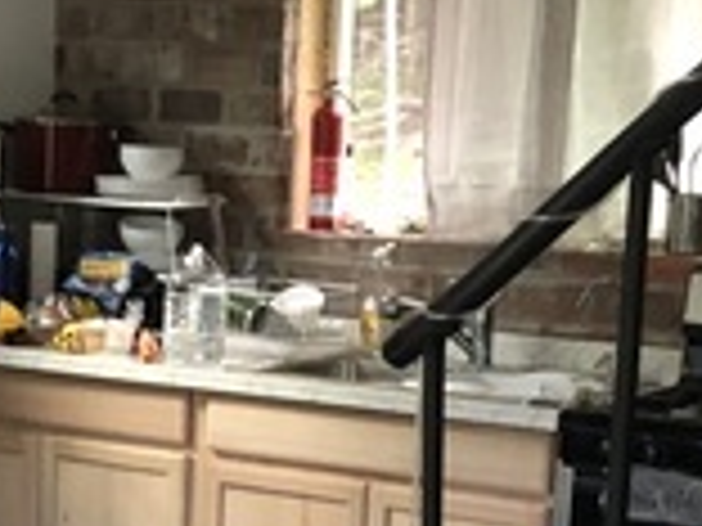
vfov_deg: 12.1
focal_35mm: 120
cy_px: 638
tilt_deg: -11.7
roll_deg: -0.6
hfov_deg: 16.3
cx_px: 137
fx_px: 2434
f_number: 1.8
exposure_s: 1/9
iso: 100
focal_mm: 3.99
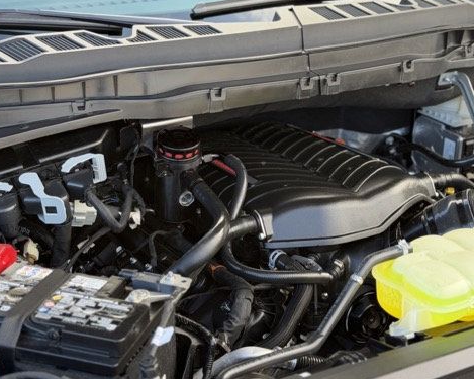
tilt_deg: -20.4
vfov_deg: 23.8
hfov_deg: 29.6
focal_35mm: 64
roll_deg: -0.4
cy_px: 170
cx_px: 231
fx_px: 898
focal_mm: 6.76
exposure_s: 1/209
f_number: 1.78
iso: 125
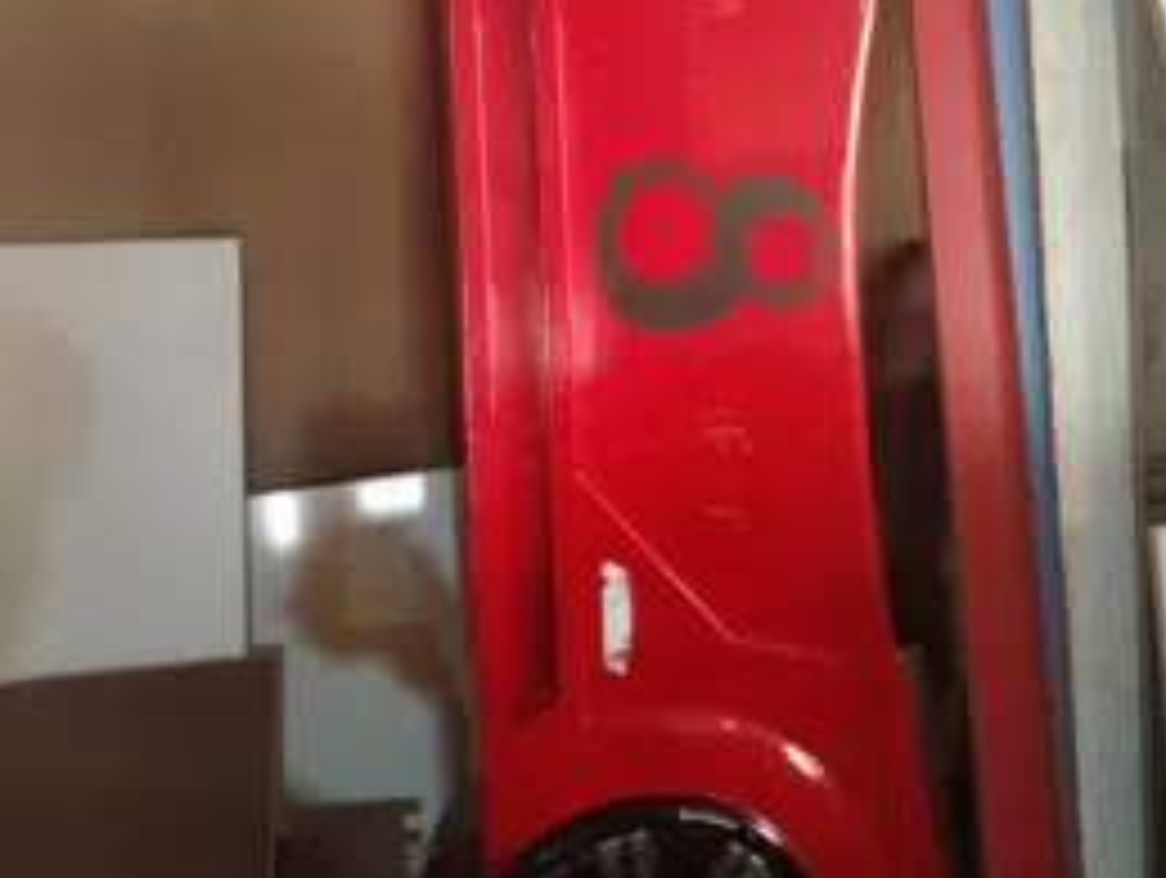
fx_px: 1248
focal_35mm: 37
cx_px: 671
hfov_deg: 49.9
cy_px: 212
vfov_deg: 37.7
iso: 6848
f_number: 1.75
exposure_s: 1/100
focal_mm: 5.25
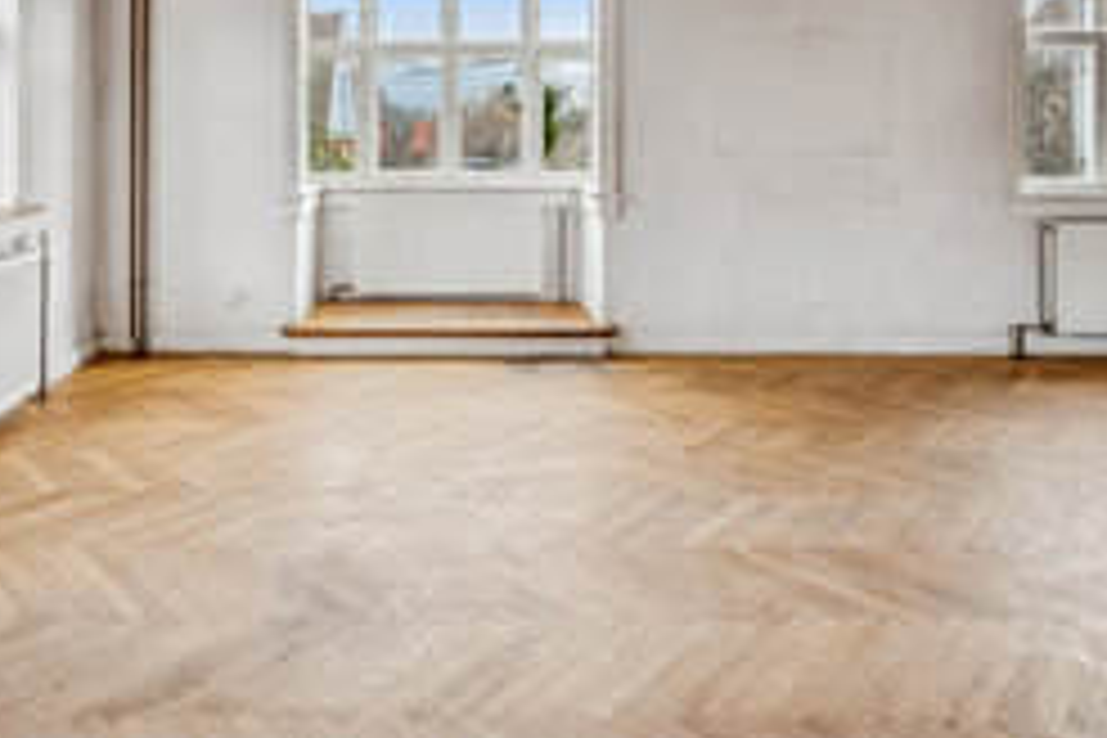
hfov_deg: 69.0
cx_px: 468
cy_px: 146
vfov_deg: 46.9
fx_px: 799
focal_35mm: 26
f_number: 7.1
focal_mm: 16
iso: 200
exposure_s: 1/25
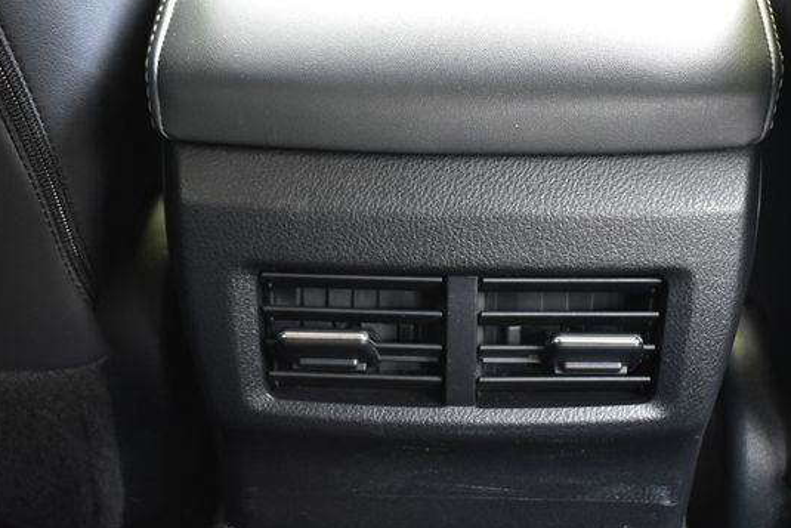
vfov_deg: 22.3
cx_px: 464
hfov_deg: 32.8
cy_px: 268
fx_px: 1341
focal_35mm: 61
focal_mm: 34
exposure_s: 1/8
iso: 1600
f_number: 4.5
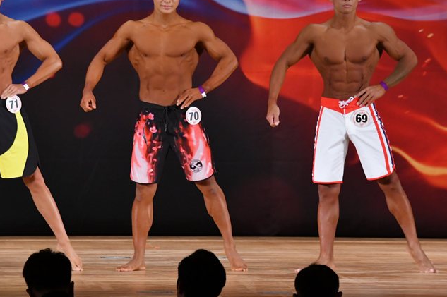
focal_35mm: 294
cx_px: 199
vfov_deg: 4.7
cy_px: 119
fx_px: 3648
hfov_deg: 7.0
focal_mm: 160
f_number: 5.6
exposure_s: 1/400
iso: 3200
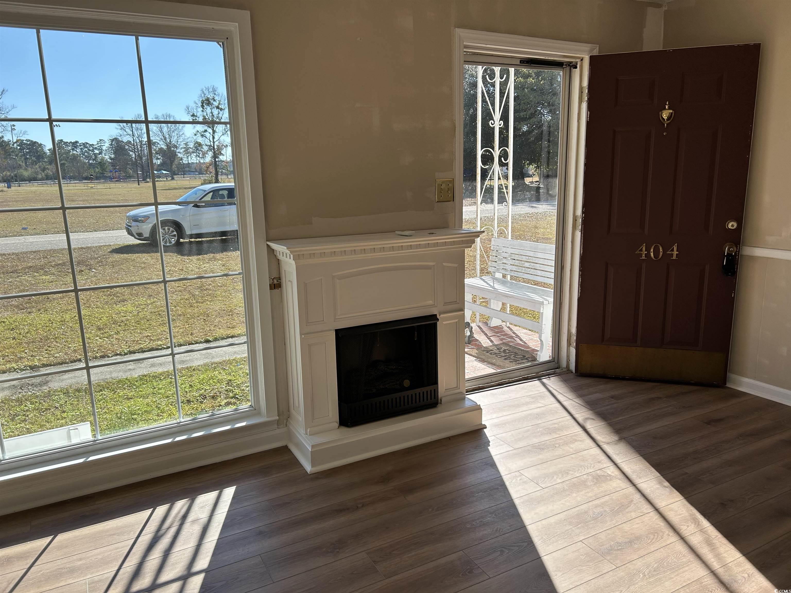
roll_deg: +1.8
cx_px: 396
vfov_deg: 53.1
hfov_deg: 67.3
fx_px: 594
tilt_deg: -12.7
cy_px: 296
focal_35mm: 26
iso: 50
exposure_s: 1/1266
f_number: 1.5
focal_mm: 5.7
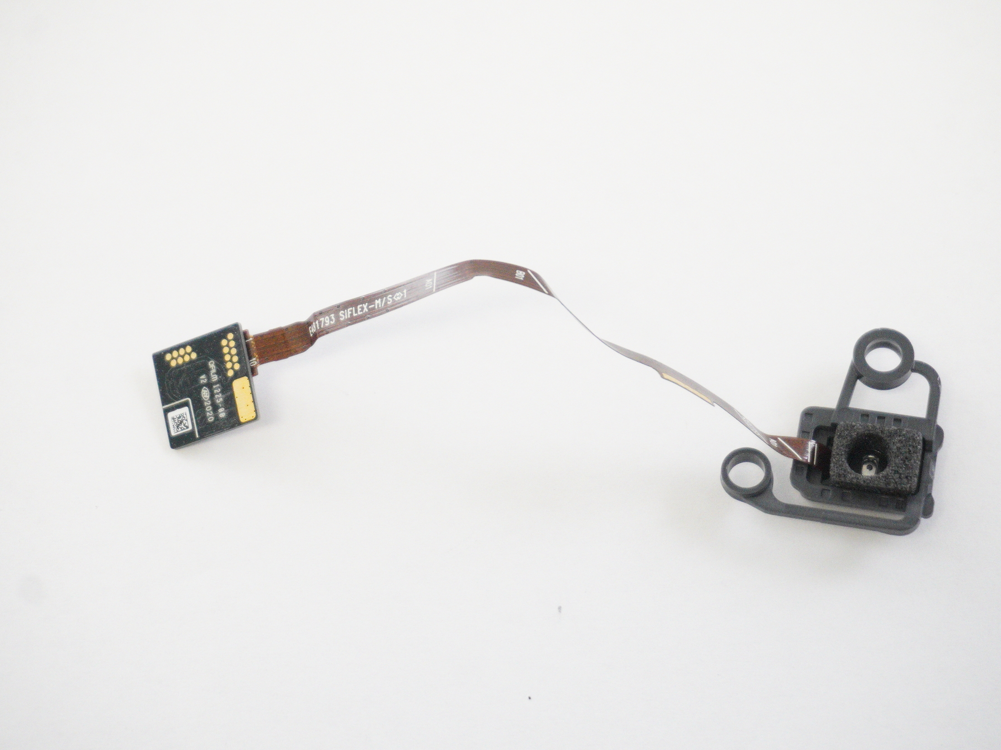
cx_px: 525
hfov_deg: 23.8
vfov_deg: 18.0
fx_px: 2371
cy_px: 374
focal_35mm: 82
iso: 6400
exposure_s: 1/250
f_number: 5.6
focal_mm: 50
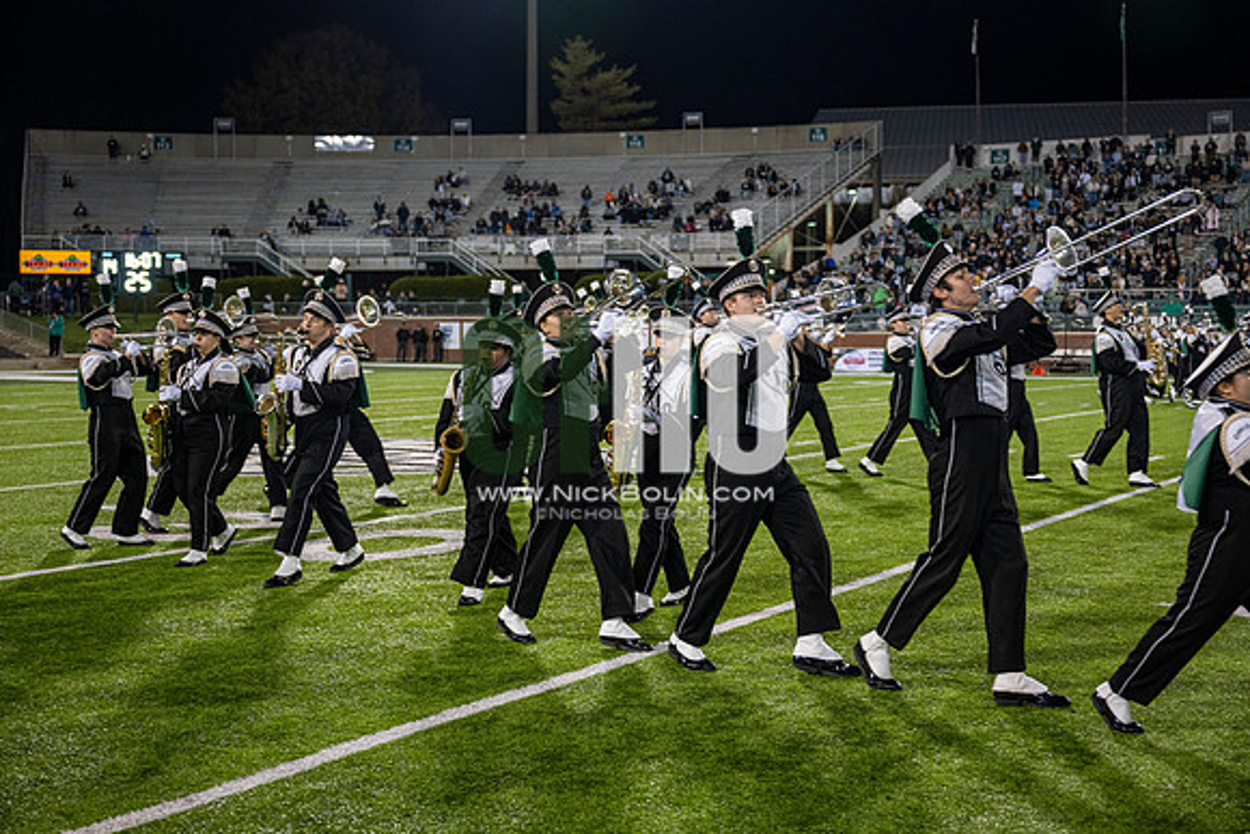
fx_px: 1563
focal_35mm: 45
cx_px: 625
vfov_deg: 29.9
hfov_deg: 43.6
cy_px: 417
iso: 1250
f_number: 3.2
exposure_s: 1/500
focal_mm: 45
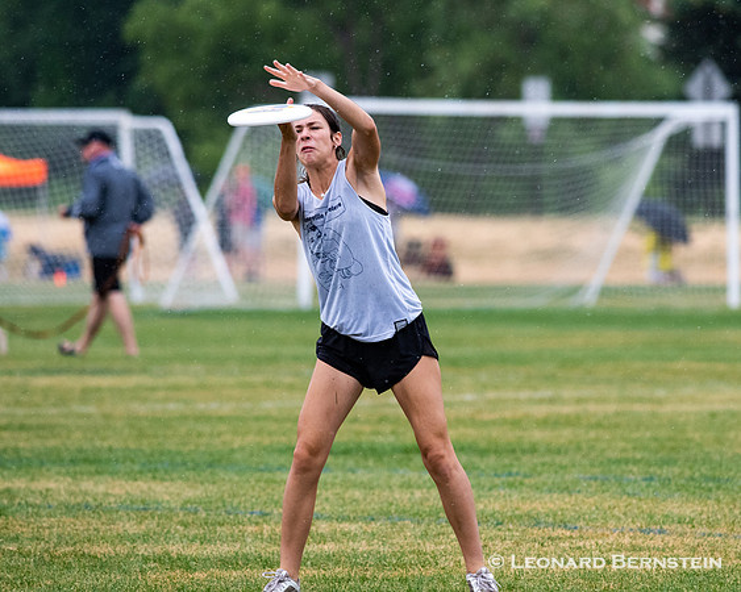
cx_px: 445
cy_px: 296
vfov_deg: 3.1
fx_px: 11111
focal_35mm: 507
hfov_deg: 3.8
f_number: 5.6
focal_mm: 300
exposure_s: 1/2000
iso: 1600
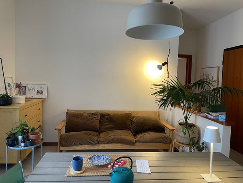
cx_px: 122
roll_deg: -1.6
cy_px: 92
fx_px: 183
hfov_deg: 67.3
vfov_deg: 53.1
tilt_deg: -3.5
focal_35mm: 26
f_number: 1.6
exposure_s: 1/50
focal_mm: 4.2
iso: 160
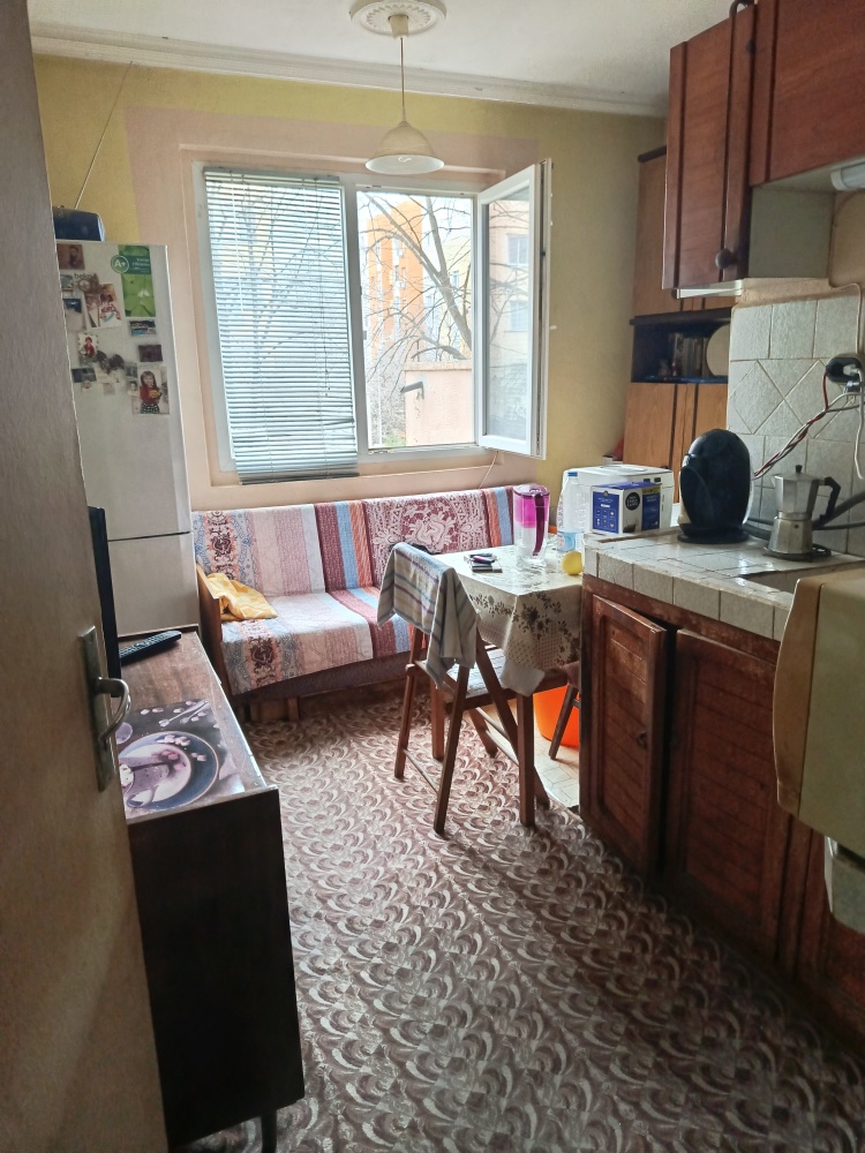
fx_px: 800
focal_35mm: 24
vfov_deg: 71.6
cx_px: 432
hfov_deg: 56.8
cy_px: 576
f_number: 1.7
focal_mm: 5.24
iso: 462
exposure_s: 1/100
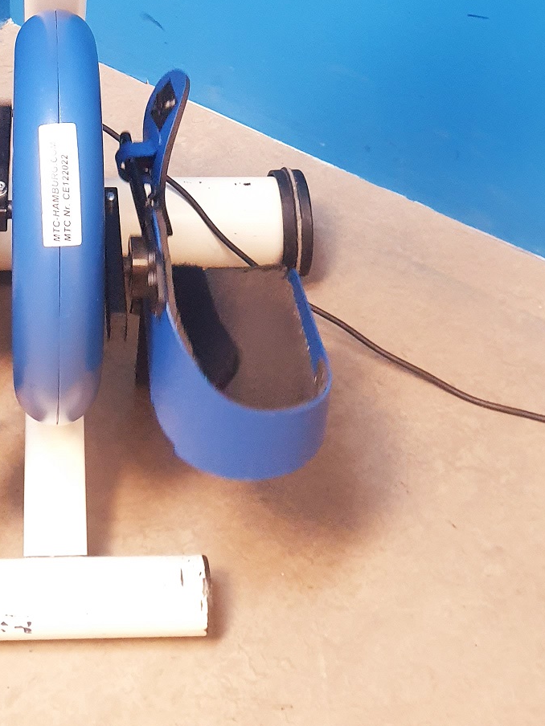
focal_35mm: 58
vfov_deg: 29.9
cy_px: -73
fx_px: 1218
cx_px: 82
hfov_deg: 24.7
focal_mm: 4.3
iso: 320
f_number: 2.4
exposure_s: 1/33
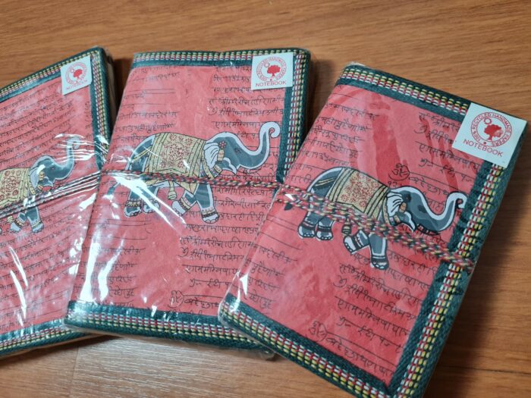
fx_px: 399
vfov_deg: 53.1
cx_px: 266
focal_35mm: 26
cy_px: 199
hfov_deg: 67.3
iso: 250
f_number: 1.8
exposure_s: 1/60
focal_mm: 5.4
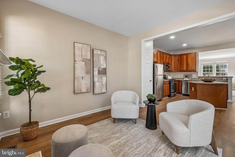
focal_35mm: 15
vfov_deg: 77.3
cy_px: 78
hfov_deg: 100.4
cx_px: 118
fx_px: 98
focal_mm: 10
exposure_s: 1/125
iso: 400
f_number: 5.6
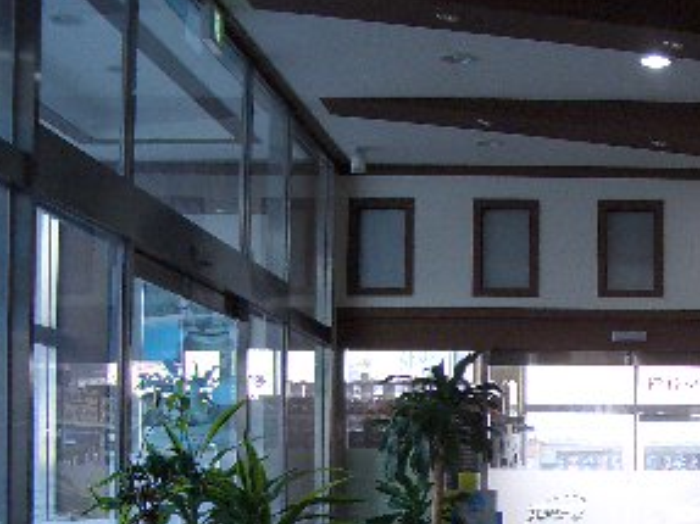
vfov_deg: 18.4
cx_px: 724
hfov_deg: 23.8
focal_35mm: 78
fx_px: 1577
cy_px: 526
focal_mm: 5.8
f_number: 2.6
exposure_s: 1/60
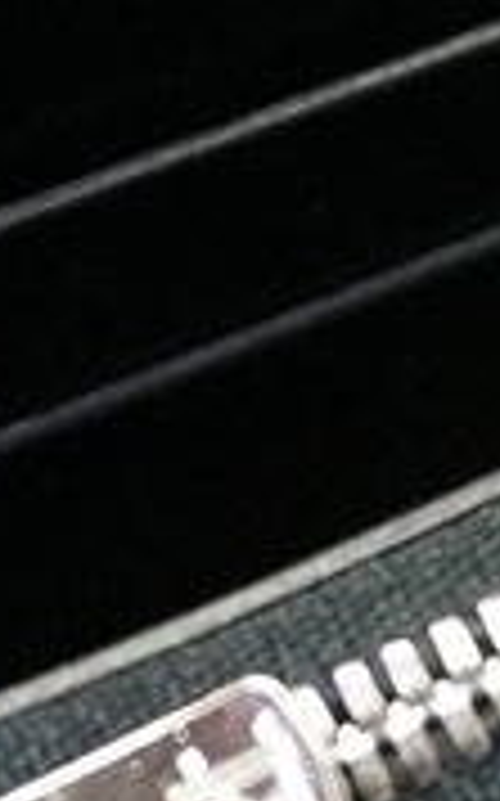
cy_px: 454
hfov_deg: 5.4
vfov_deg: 9.3
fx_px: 4935
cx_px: 1631
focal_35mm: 226
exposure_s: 1/125
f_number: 4
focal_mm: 22
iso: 3200
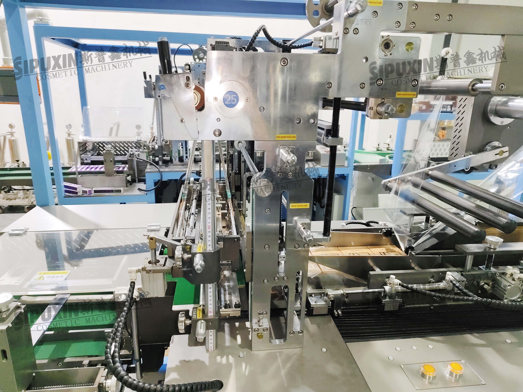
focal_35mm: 23
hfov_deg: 73.9
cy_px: 196
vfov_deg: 58.9
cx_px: 262
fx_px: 347
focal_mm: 5.56
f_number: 1.88
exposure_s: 1/50
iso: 190
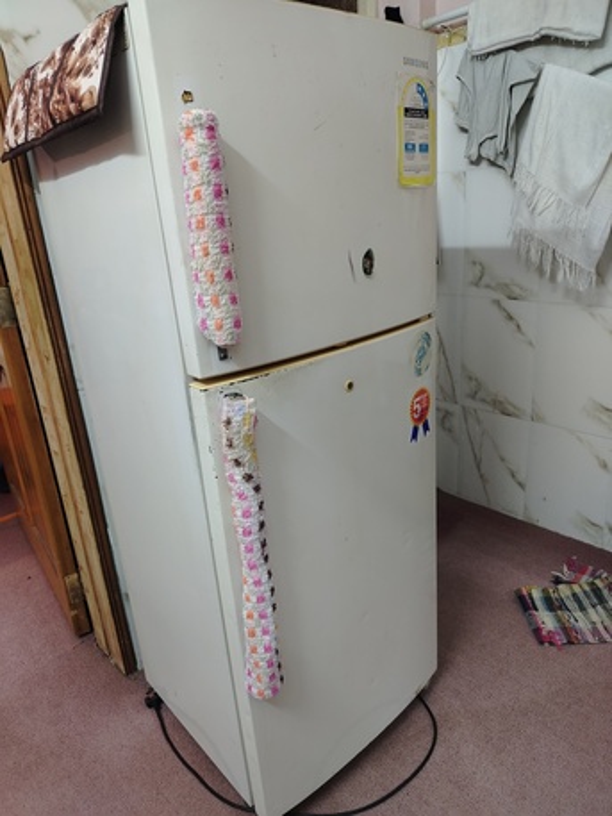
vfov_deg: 71.6
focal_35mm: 24
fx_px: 565
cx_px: 306
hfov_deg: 56.8
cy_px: 408
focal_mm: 5.25
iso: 925
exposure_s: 1/50
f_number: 1.75
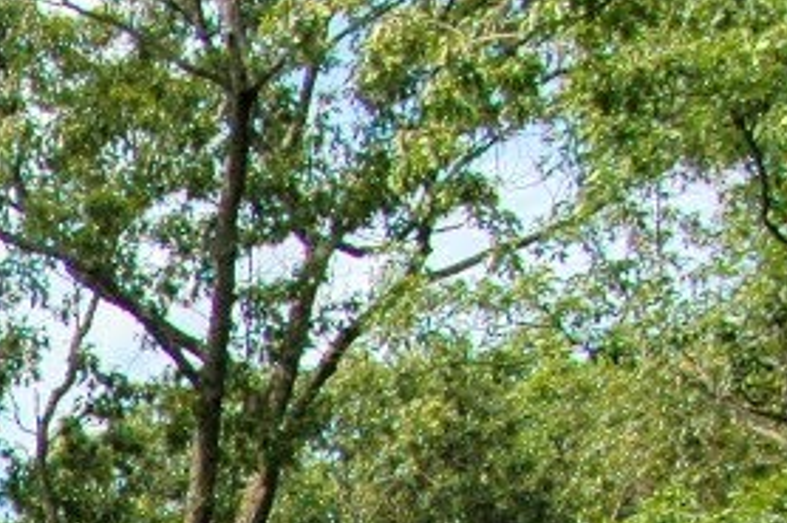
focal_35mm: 236
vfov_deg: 5.6
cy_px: 1286
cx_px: -1113
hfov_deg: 8.1
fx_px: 5150
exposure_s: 1/320
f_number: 9
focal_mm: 29
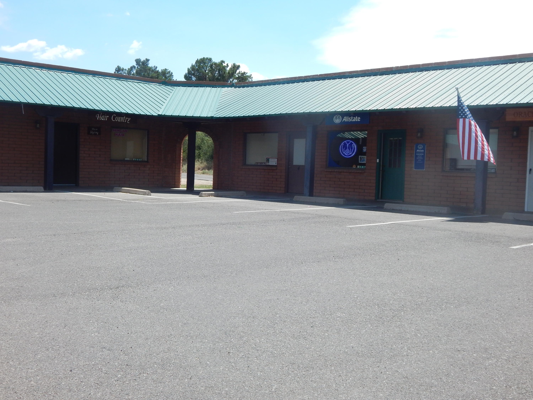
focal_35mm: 43
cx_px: 266
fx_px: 662
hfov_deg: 43.9
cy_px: 200
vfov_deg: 33.6
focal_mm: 7.7
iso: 125
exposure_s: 1/1500
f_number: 3.6
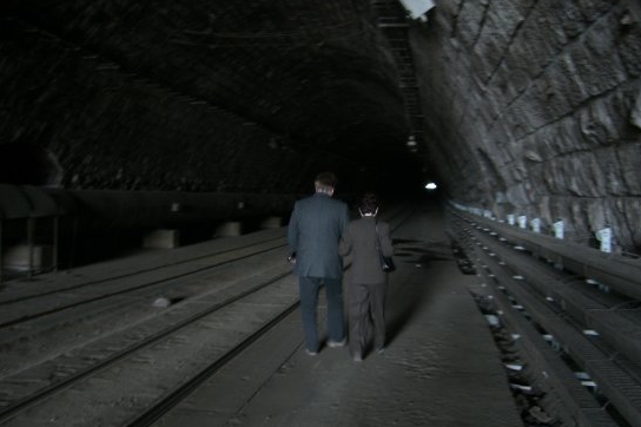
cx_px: 323
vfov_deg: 33.3
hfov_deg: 48.5
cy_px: 235
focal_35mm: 40
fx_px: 712
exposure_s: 1/8
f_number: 2.7
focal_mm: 6.2
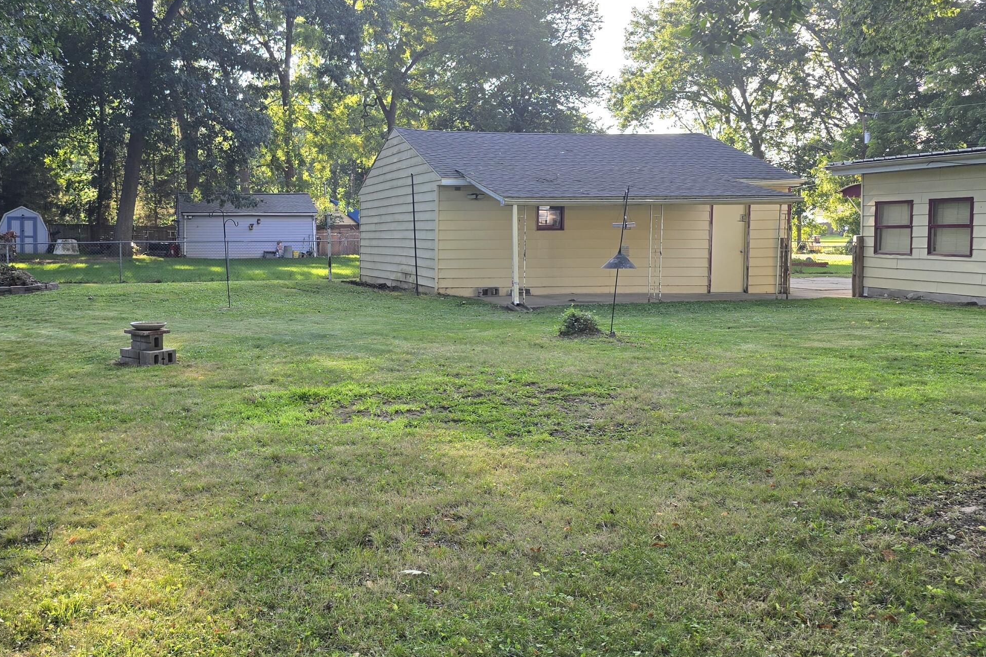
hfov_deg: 50.8
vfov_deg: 35.9
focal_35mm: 37
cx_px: 318
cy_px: 306
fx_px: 1013
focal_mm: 6.3
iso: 40
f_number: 1.7
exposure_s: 1/180
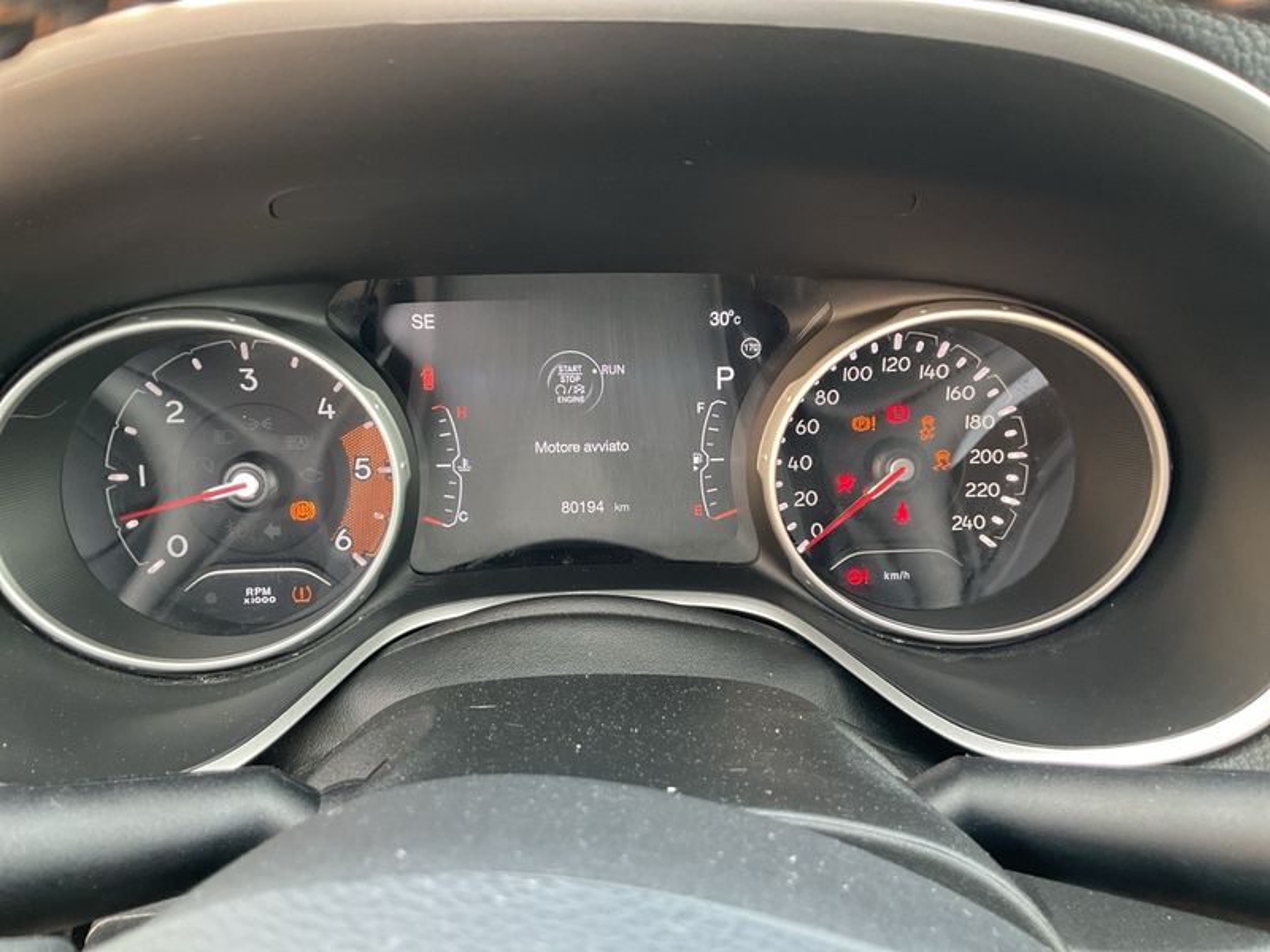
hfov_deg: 61.7
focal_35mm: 29
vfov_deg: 48.2
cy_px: 476
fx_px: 1064
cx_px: 635
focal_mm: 3
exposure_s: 1/65
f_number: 1.8
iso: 64
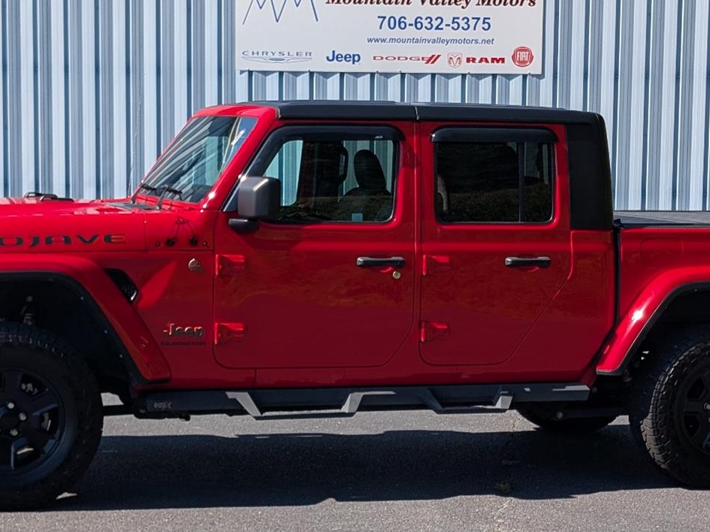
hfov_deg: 23.6
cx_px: 383
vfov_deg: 17.8
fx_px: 1702
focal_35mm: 83
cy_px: 284
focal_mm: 6.9
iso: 19
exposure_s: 1/909
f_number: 1.68
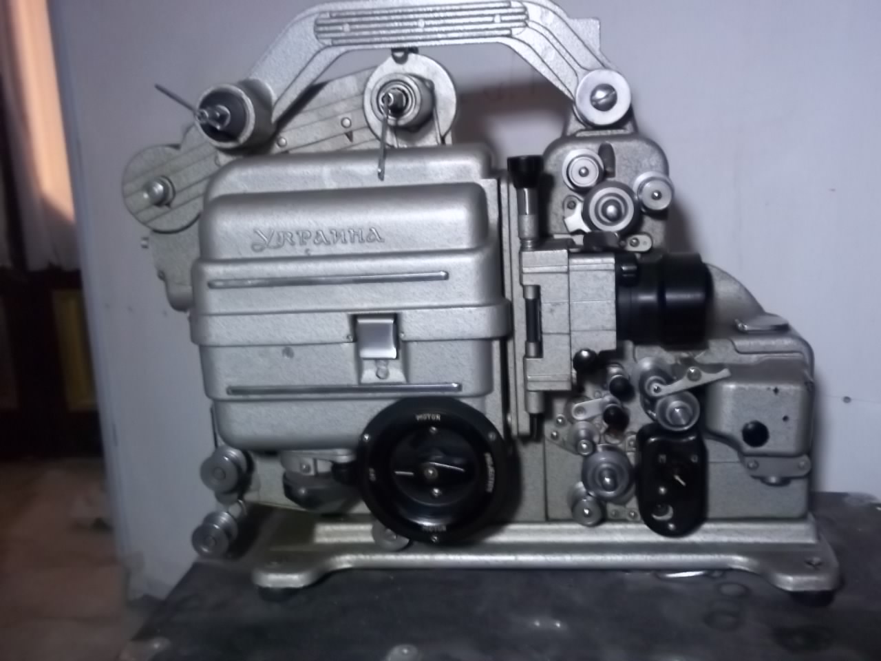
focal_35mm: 36
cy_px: 330
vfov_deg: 39.7
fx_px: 916
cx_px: 440
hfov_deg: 51.4
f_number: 3.1
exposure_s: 1/8
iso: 309
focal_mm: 6.5
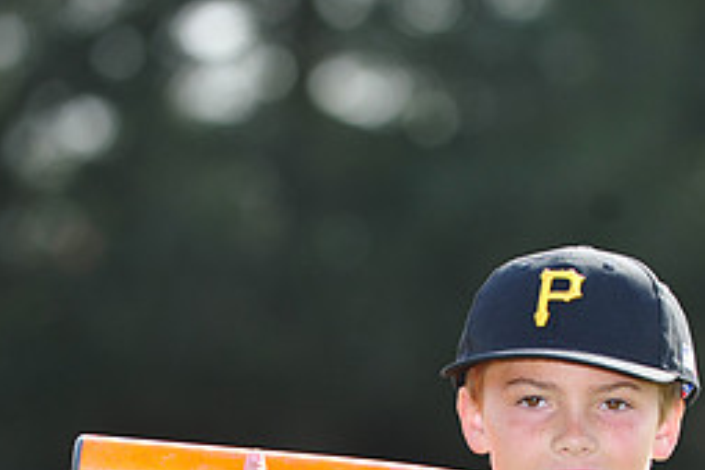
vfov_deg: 3.3
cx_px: 484
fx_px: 8224
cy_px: 523
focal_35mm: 420
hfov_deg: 4.9
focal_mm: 185
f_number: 4.5
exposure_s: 1/1000
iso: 400
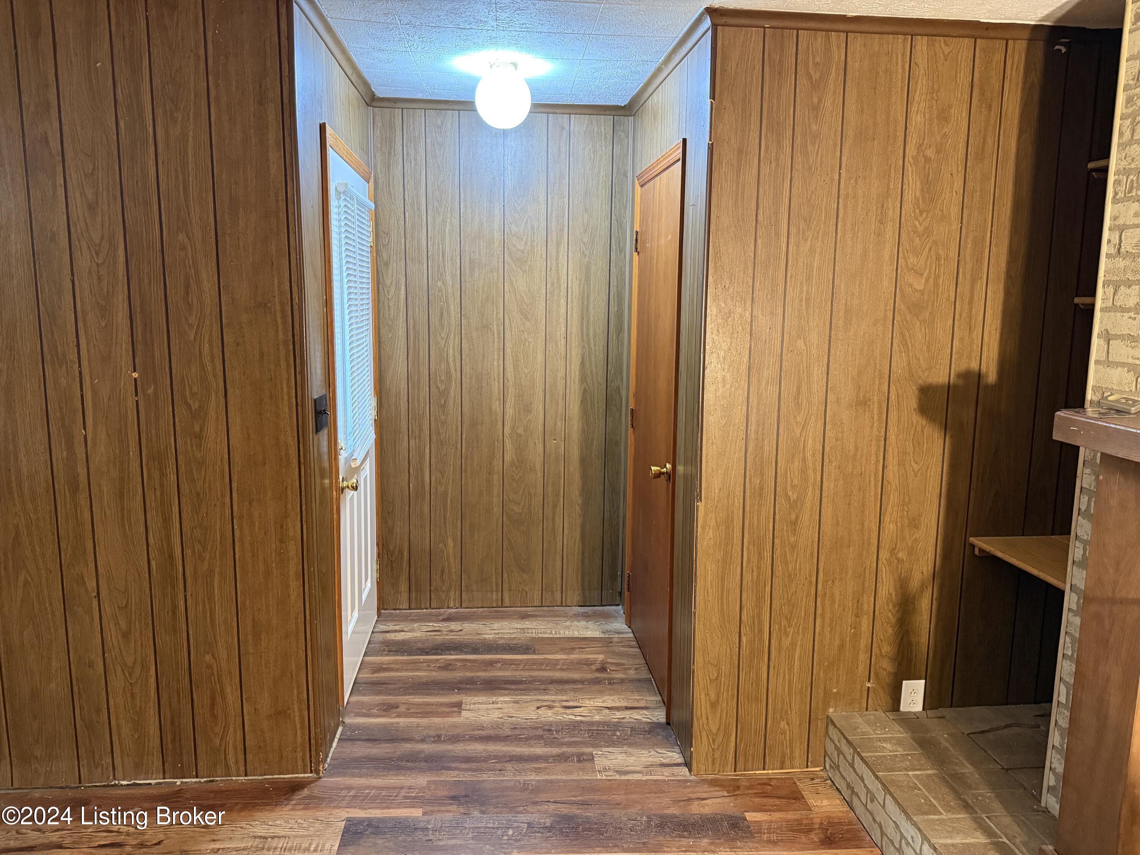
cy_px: 428
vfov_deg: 56.8
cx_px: 570
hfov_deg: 71.6
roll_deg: +0.0
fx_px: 790
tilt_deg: -8.0
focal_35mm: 24
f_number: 1.78
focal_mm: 6.76
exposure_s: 1/40
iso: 640
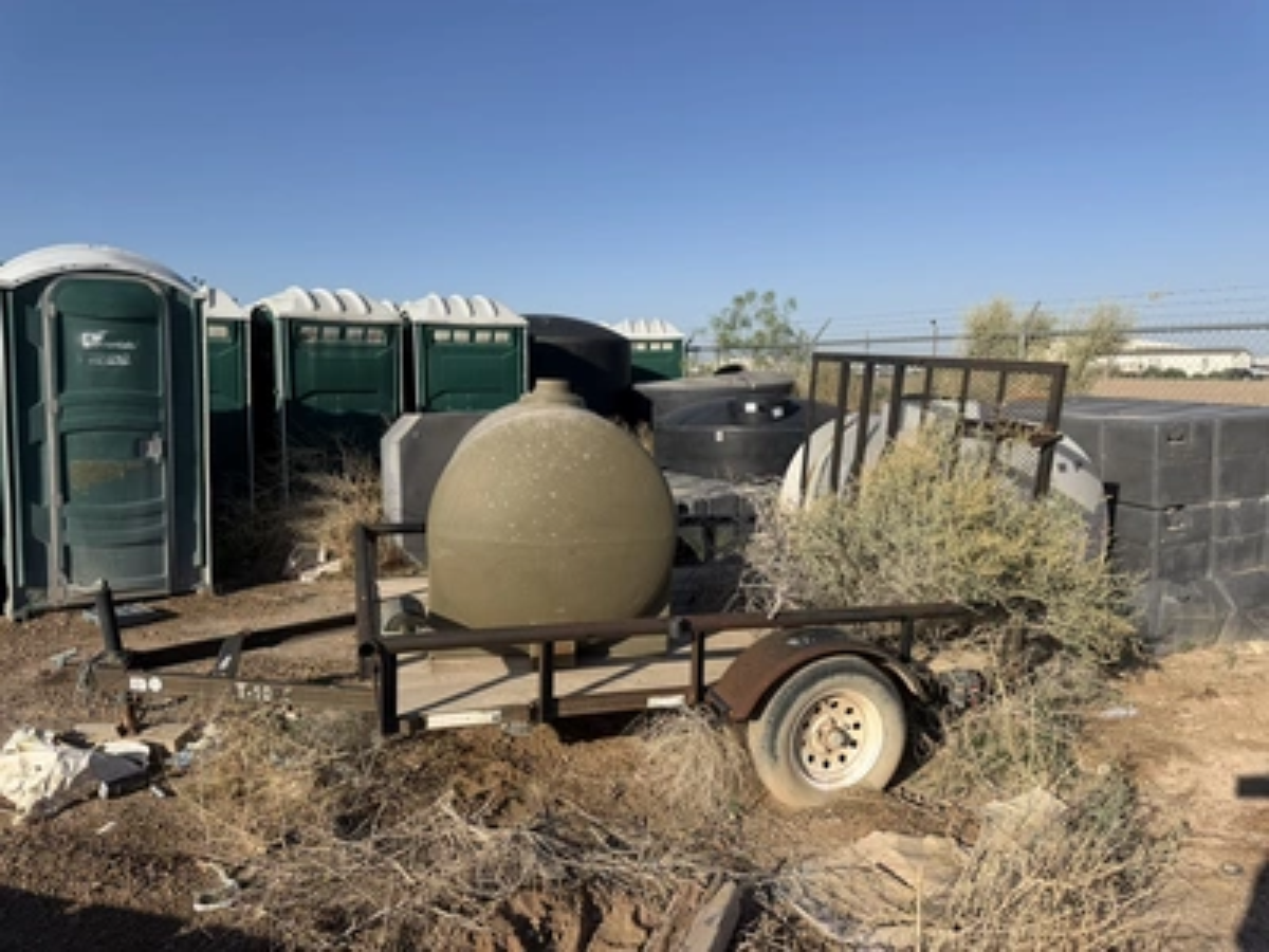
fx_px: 880
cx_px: 634
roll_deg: -0.8
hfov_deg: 71.6
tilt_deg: -6.5
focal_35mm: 24
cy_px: 476
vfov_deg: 56.8
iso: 80
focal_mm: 6.76
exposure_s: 1/5714
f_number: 1.78
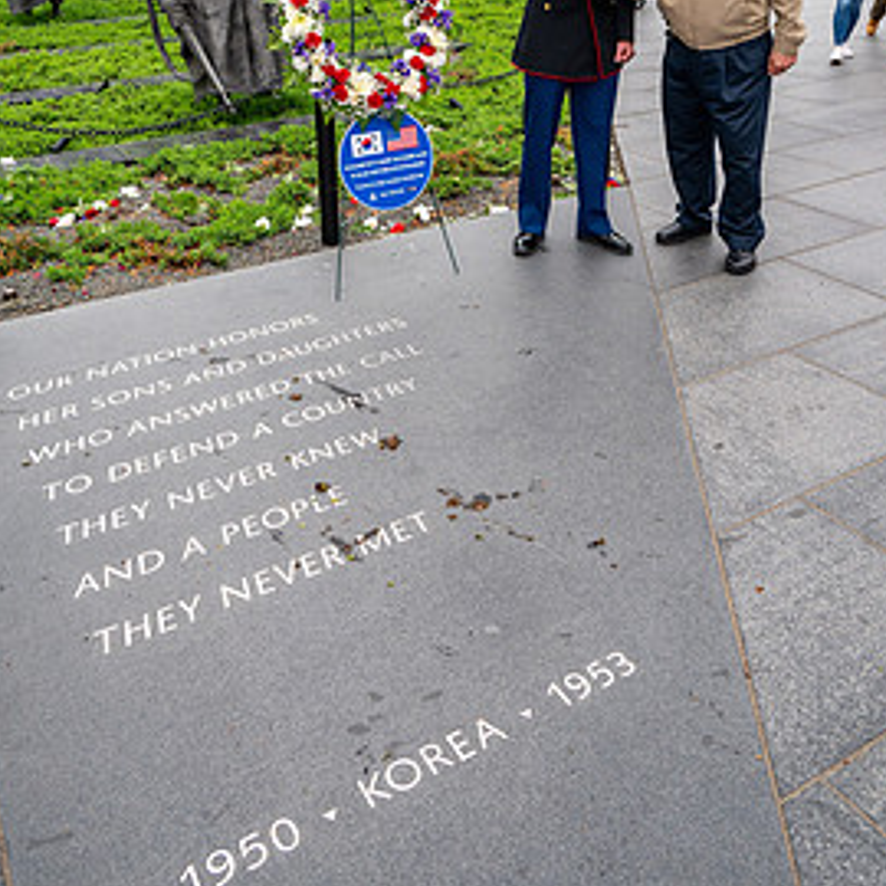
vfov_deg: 46.9
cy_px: 233
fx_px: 985
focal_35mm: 34
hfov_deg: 48.4
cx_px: 428
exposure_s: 1/640
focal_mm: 24
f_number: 8
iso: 900
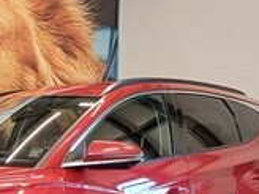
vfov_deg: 18.8
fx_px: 569
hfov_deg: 24.1
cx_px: -22
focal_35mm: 76
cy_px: 196
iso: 320
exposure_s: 1/50
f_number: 1.8
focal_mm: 4.65
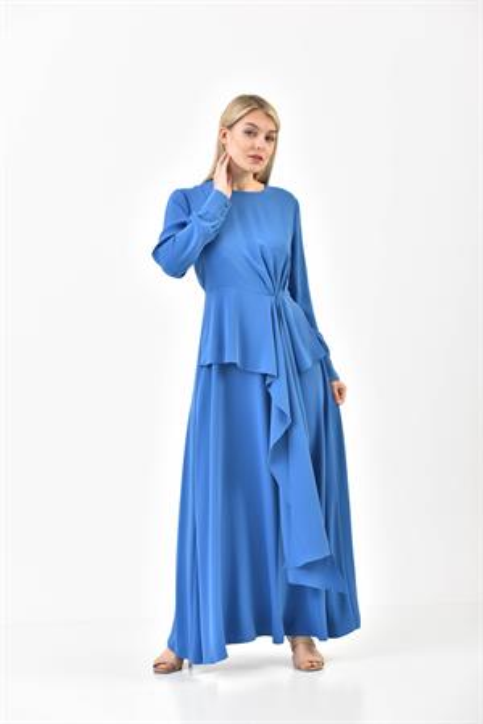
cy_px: 362
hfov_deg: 19.5
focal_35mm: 70
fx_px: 1409
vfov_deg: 28.8
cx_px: 242
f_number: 6.3
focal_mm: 70
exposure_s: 1/160
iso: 100
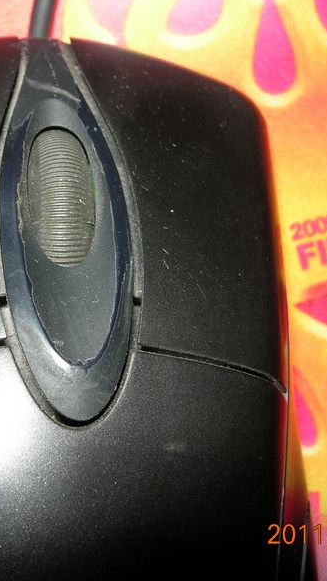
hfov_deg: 20.9
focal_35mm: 57
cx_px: 70
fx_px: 878
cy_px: 297
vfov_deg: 36.6
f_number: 4.8
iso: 64
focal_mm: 7.8
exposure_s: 1/60.1
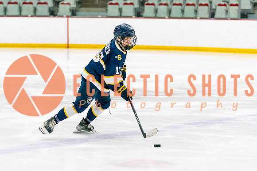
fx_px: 1082
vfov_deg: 9.1
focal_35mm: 152
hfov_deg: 13.5
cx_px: 111
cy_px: 96
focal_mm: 89
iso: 3200
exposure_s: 1/1250
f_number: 2.8
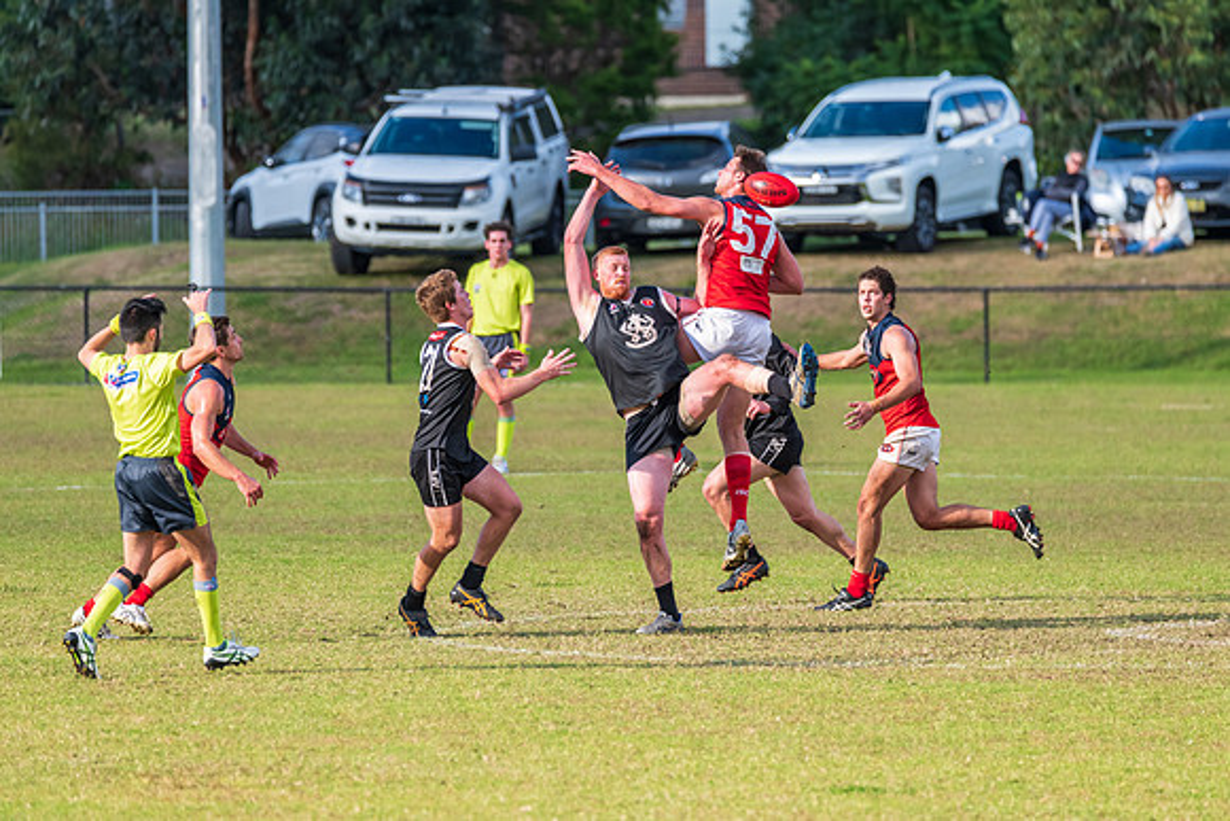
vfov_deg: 3.3
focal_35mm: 421
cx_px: 633
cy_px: 410
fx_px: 14395
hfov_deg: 4.9
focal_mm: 400
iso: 800
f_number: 7.1
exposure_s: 1/1250
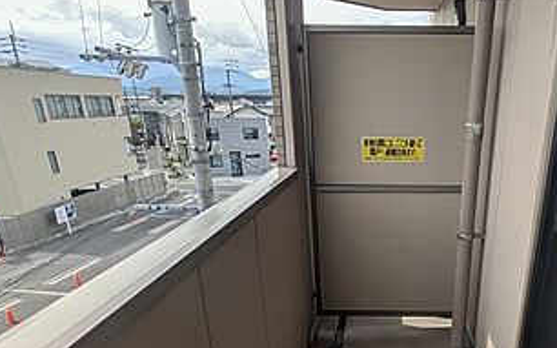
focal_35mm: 31
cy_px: 312
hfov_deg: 59.4
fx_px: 470
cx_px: 384
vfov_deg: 37.9
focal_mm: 1.83
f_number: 2.2
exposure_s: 1/1852
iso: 50
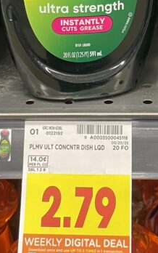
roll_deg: +1.2
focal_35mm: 81
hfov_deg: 16.1
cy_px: 23
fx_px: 557
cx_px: 101
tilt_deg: -18.1
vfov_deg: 24.7
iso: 200
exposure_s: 1/42
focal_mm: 4.2
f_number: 1.6
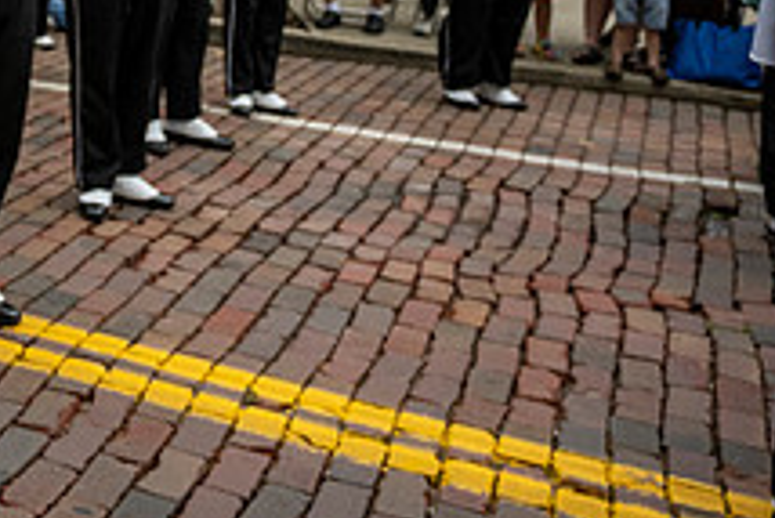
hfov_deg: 25.9
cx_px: -264
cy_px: -118
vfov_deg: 19.6
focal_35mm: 65
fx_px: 1400
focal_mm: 24
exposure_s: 1/1600
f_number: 4
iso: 640
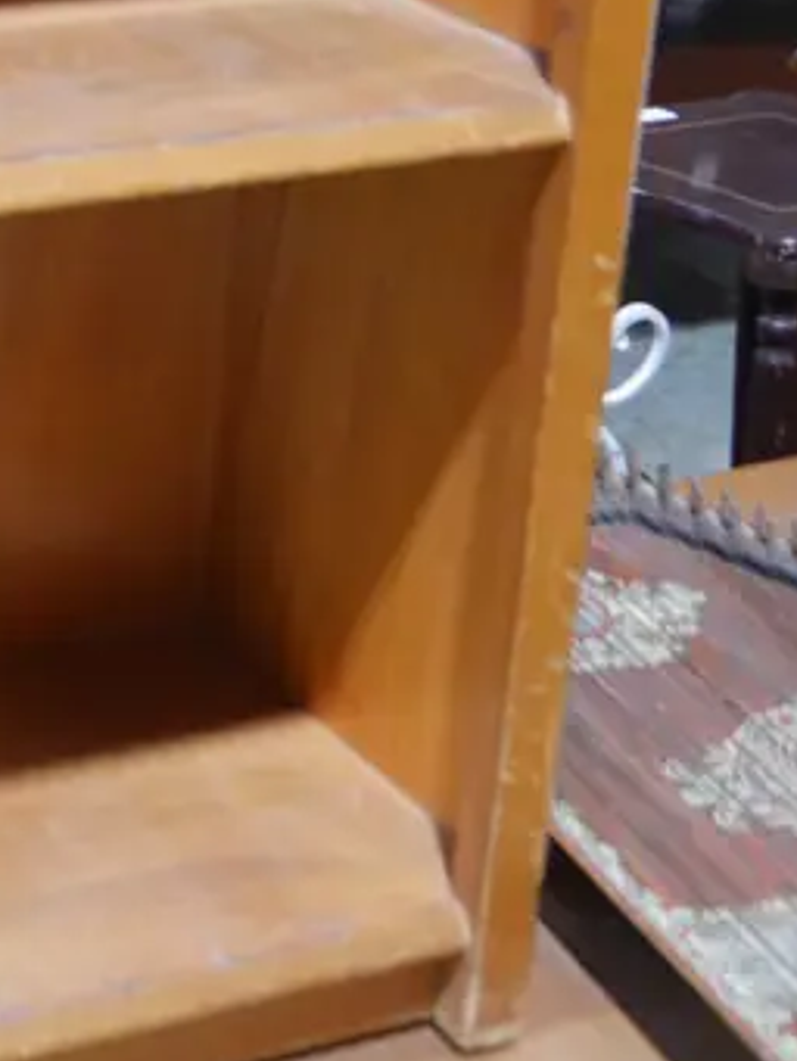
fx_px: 2577
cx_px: -328
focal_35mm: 84
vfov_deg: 21.9
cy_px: -146
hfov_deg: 16.3
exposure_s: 1/60
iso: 800
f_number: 4
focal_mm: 14
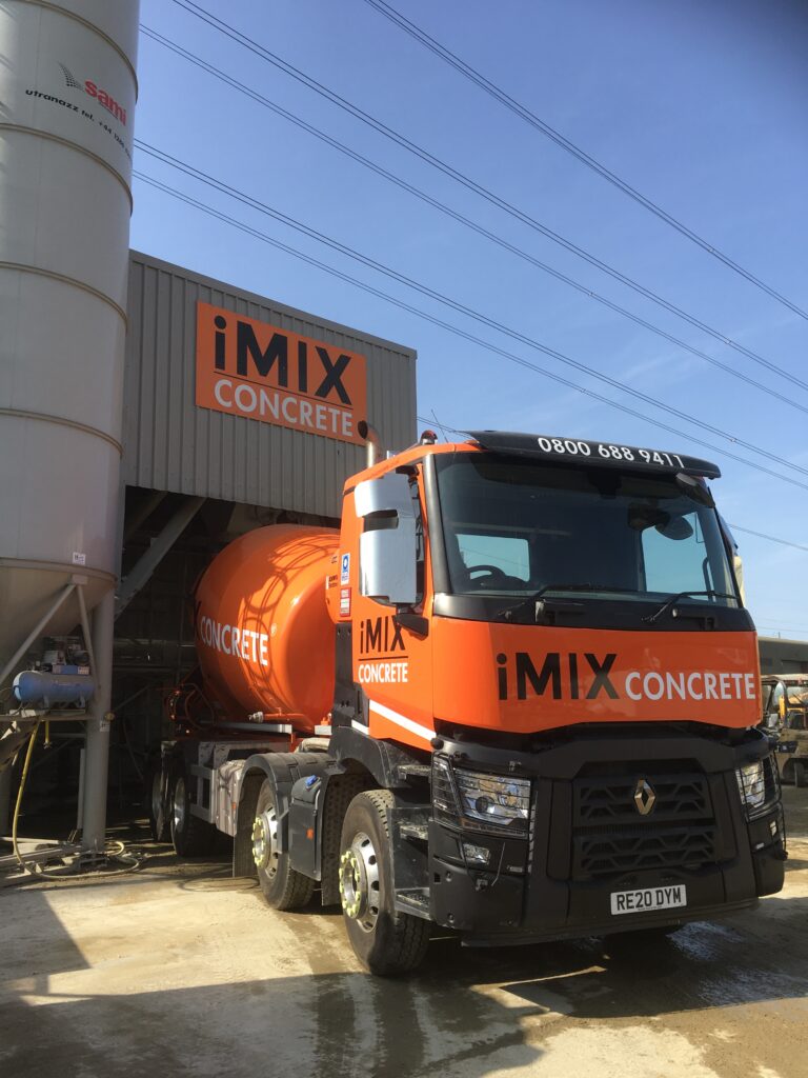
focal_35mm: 29
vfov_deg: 61.7
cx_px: 404
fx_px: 903
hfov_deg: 48.2
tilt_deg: +10.6
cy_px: 539
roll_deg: +1.5
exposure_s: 1/905
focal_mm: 4.15
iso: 25
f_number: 2.2
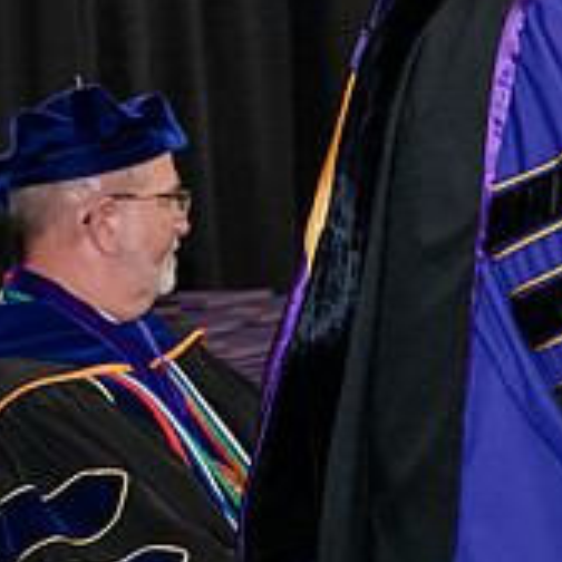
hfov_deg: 8.4
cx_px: 803
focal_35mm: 205
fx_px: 3765
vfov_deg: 8.5
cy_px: 42
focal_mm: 70
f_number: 5
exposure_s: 1/200
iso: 2500
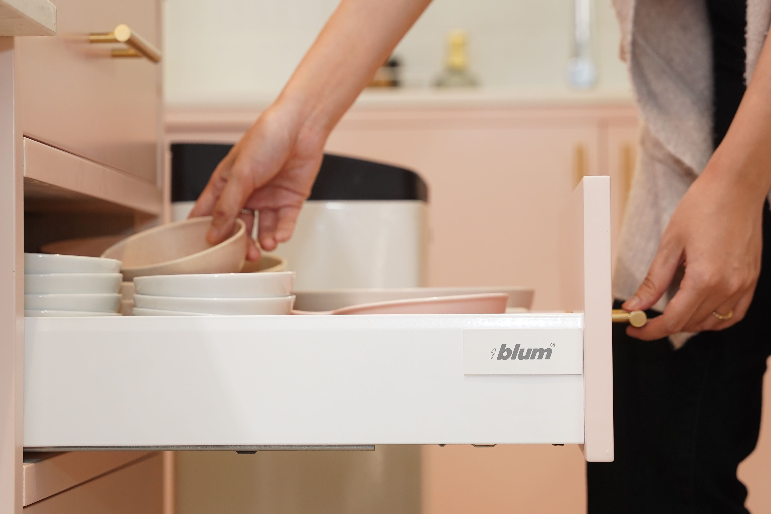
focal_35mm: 105
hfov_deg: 19.5
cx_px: 386
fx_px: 2249
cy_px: 257
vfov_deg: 13.0
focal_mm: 70
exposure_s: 1/100
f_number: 4.5
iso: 1000
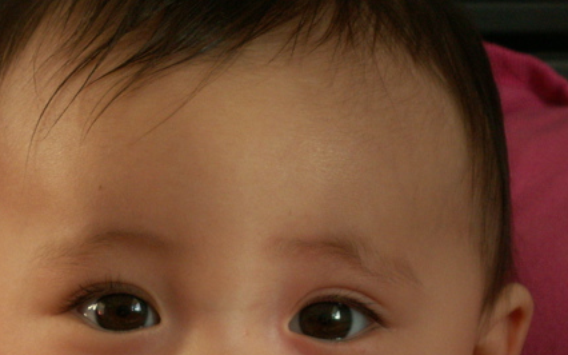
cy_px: 374
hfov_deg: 9.4
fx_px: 3451
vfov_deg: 5.9
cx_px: 225
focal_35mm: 223
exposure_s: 1/40
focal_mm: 17.13
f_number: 3.5
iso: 80
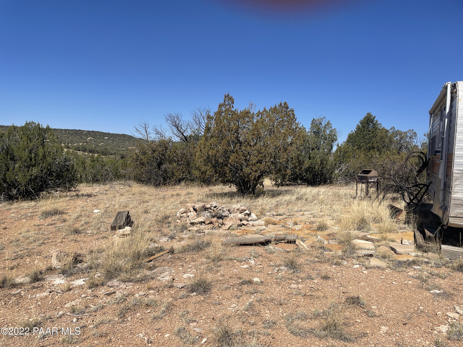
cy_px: 174
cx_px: 232
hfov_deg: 67.3
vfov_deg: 53.1
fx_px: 348
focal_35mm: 26
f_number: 1.6
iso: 32
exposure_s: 1/5051
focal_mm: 4.2
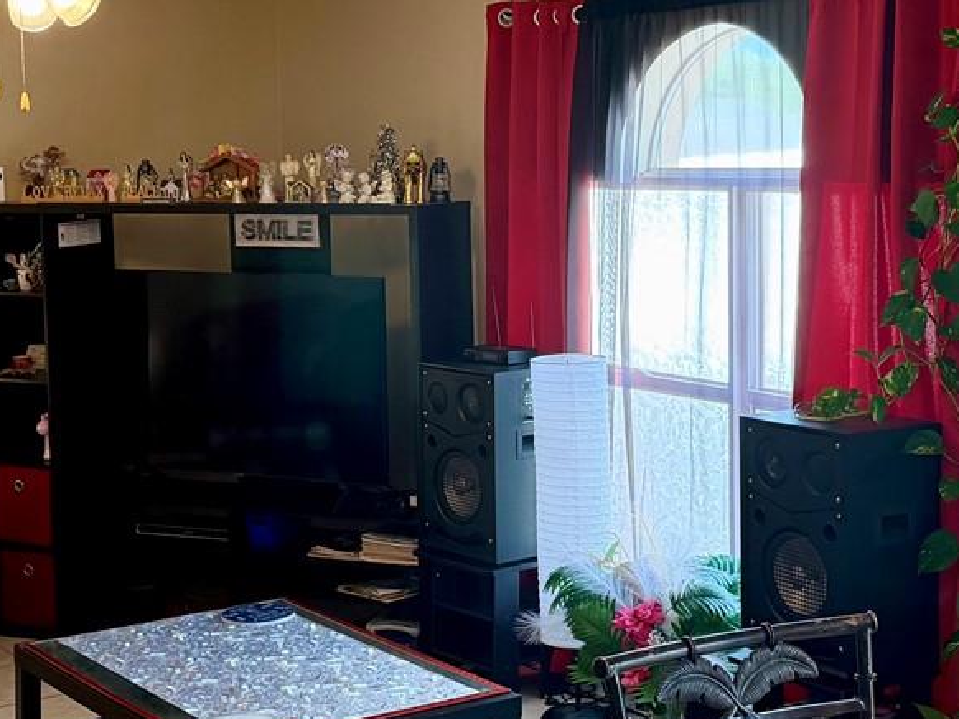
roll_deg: +1.0
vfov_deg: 22.2
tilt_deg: -4.5
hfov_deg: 29.4
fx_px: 1828
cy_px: 302
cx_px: 509
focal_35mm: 66
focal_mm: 6.76
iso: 250
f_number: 1.78
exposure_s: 1/120
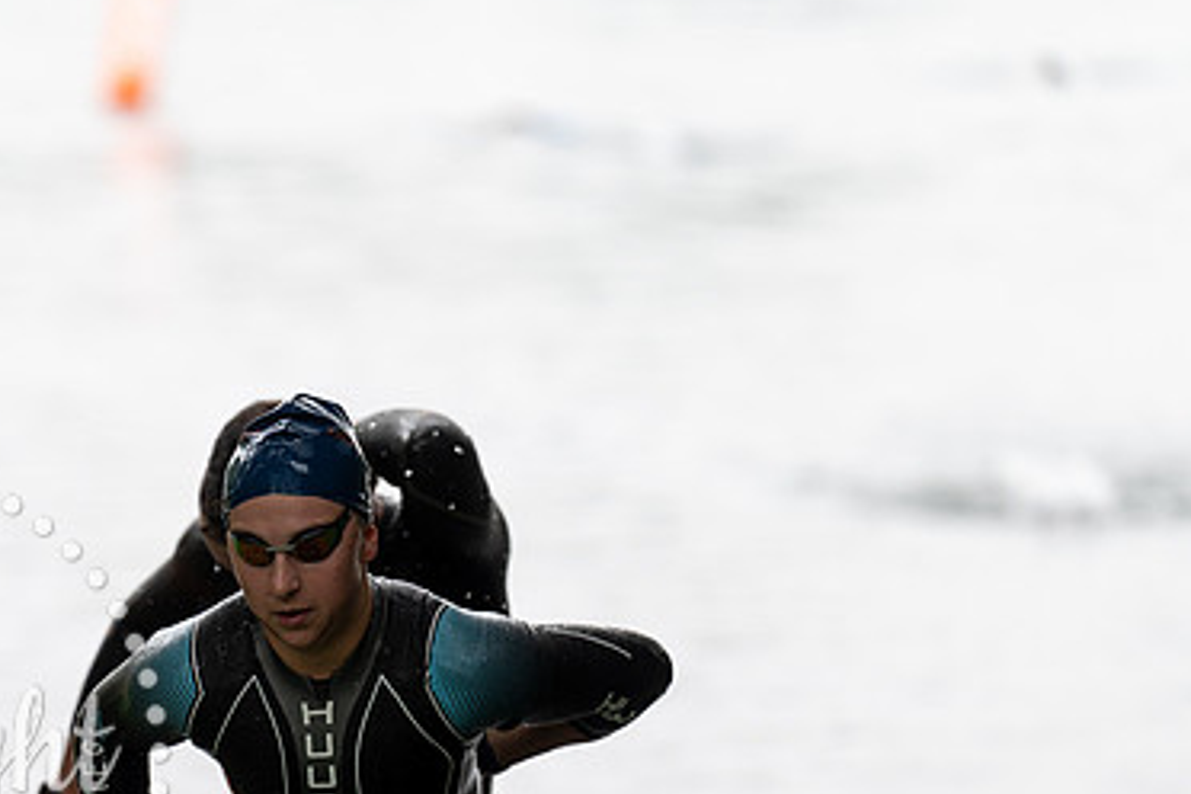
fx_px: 10321
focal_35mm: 312
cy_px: 594
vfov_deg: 4.4
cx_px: 365
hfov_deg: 6.6
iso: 320
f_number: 3.2
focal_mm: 200
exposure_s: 1/400
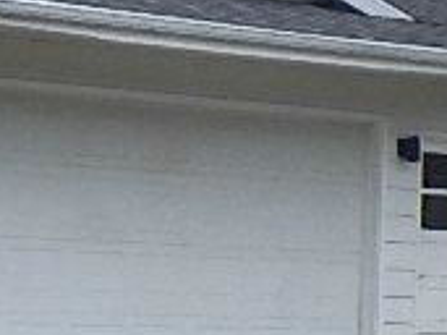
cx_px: 353
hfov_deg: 9.4
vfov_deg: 7.0
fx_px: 2710
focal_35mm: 210
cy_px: 317
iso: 125
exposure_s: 1/320
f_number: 4.2
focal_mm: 5
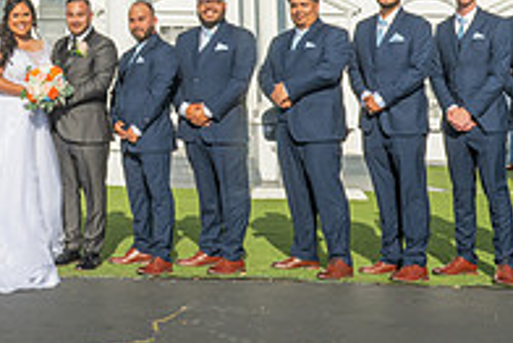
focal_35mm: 73
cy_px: -109
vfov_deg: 17.5
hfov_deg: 26.4
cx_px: 12
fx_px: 1041
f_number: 16
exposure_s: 1/200
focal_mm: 24
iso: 200
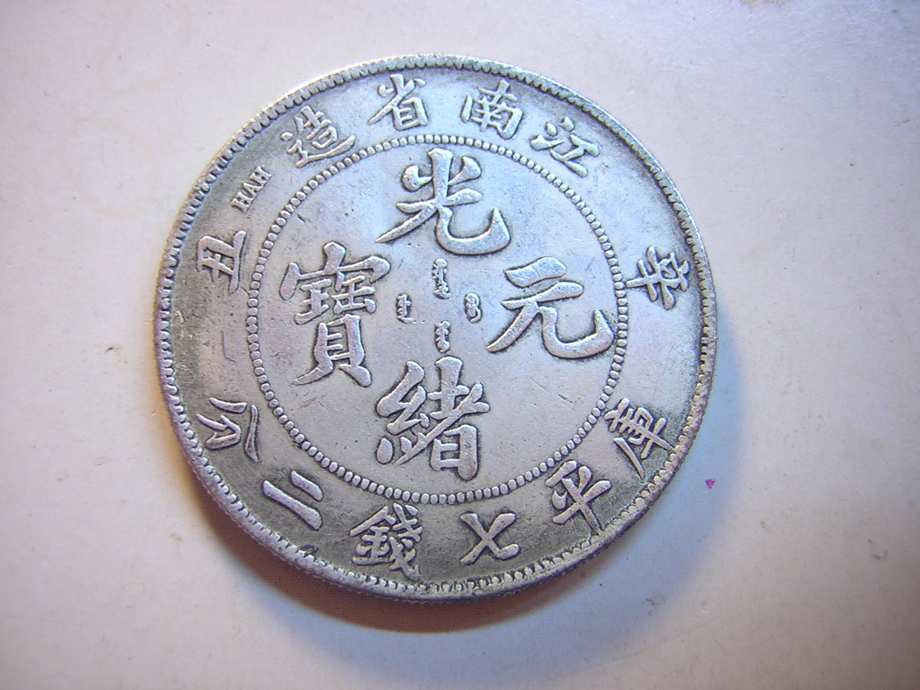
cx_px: 460
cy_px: 345
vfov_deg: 39.7
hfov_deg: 51.4
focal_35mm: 36
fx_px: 957
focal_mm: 4.7
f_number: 2.6
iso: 50
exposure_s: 1/13.4
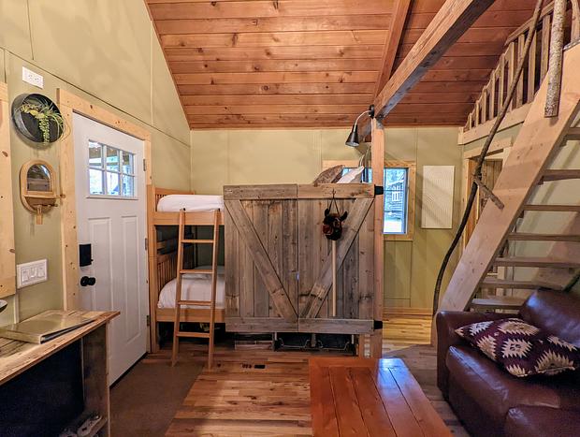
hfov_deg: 94.4
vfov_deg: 78.3
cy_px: 218
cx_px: 290
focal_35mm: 16
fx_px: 268
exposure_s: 1/24
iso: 445
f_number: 2.2
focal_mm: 2.22
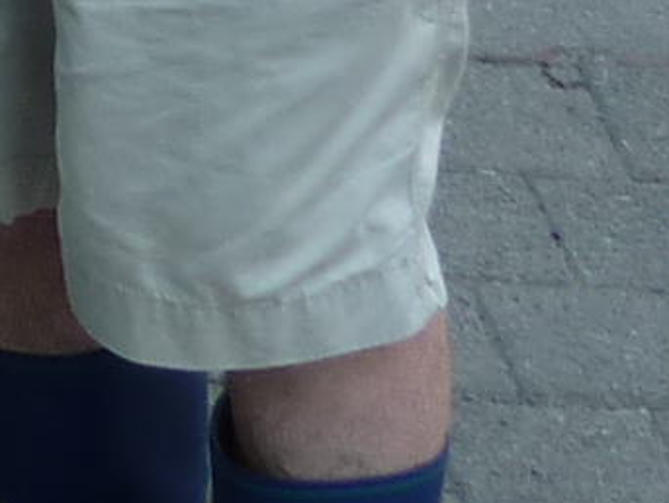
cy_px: -1239
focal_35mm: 247
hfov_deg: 7.3
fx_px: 4777
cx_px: -1158
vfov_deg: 5.5
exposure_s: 1/400
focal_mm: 5.5
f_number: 2.8
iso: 80
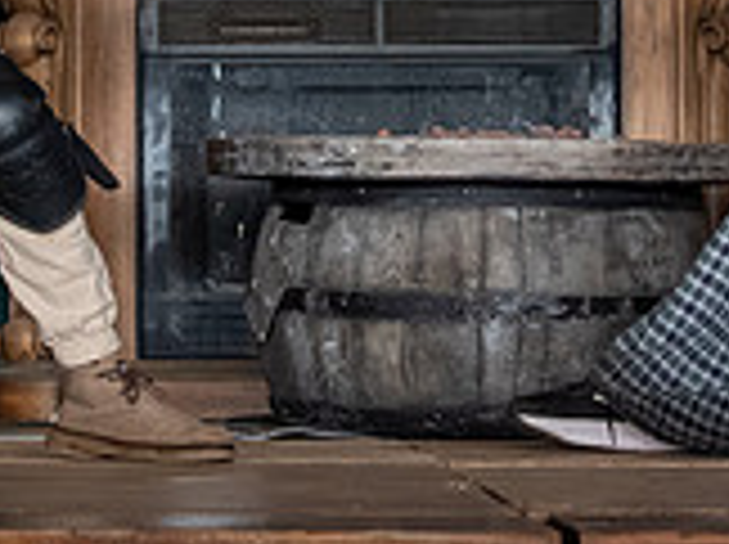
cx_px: 280
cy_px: -114
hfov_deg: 9.8
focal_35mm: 202
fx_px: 4248
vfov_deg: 7.3
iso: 8000
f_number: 5.6
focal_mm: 38
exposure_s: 1/320
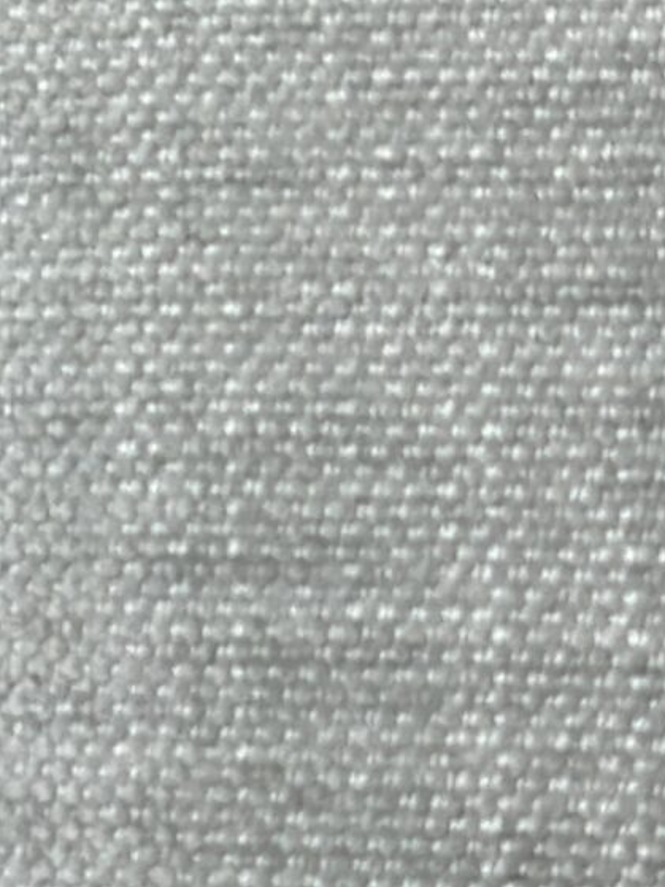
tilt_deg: -17.3
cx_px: -636
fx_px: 5637
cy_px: -127
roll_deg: -0.3
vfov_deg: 8.9
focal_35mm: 220
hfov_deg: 6.6
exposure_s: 1/258
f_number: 1.78
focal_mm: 6.86
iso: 80
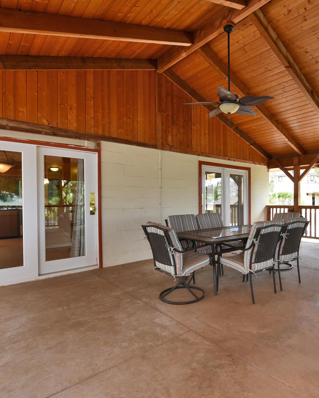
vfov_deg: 80.4
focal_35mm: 20
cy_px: 199
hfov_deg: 65.9
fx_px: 236
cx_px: 218
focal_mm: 14
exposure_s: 1/125
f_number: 5.6
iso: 400
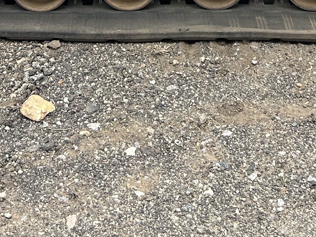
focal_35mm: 115
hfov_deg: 17.1
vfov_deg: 11.4
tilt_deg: -12.3
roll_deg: +1.0
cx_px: 148
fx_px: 1050
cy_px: -257
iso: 50
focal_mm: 5.7
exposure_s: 1/1838
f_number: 1.5
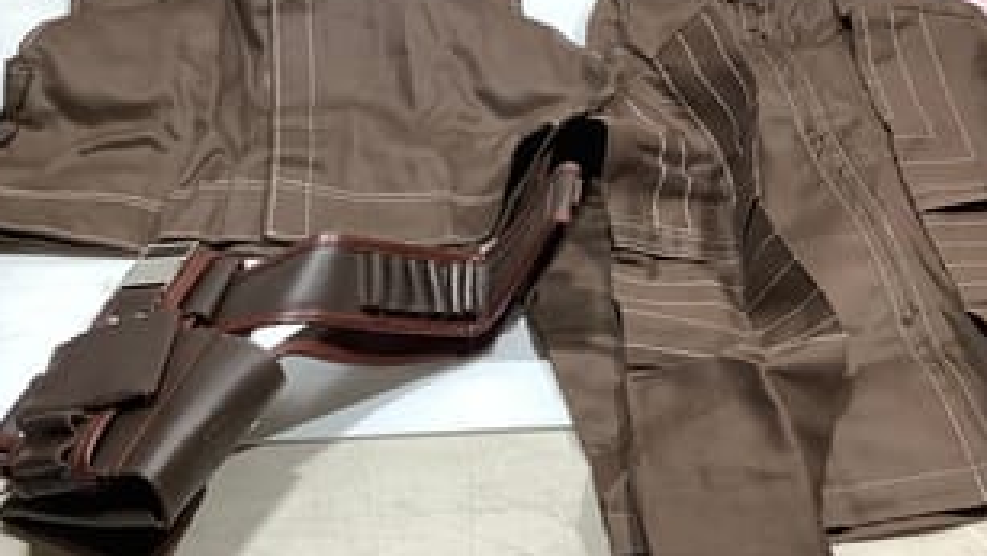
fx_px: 1440
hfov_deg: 37.7
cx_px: 412
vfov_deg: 21.8
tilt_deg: -46.2
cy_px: 194
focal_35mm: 55
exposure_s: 1/50
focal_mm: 3.3
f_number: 2.4
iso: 64
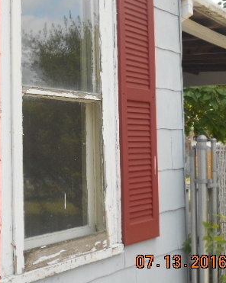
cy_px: 118
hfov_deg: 25.6
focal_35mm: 59
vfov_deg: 31.9
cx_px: 66
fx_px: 494
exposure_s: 1/320
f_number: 3.7
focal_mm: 6.3
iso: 80
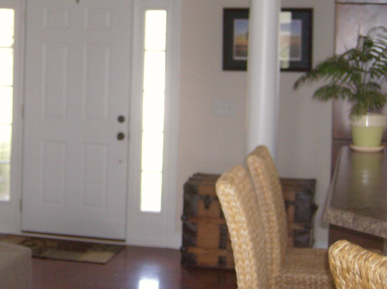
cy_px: 88
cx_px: 111
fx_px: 826
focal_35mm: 74
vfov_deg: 19.7
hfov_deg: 26.1
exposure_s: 1/74
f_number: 3.1
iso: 200
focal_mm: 7.7
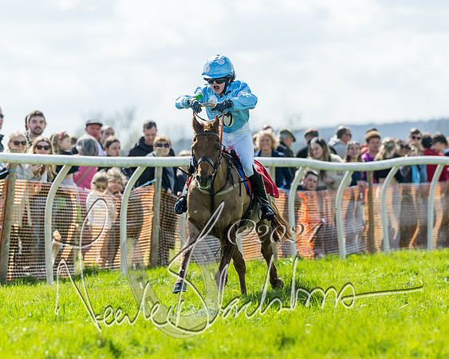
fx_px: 5387
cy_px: 229
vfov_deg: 3.8
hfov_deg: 4.8
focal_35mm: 405
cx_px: 277
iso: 400
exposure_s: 1/4000
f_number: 4
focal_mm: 200
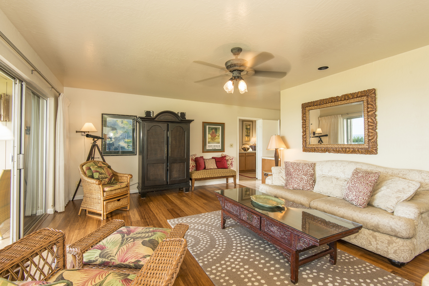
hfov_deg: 93.3
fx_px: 203
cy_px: 143
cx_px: 214
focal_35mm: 17
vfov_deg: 70.5
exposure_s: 1/8
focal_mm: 17
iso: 100
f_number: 8
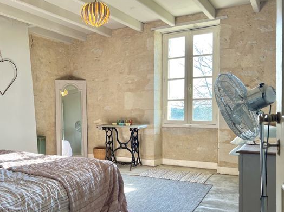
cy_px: 119
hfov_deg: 51.7
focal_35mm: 35
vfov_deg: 40.6
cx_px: 95
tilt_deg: -2.5
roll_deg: +0.8
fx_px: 287
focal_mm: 5.7
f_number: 1.5
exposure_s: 1/236
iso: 50
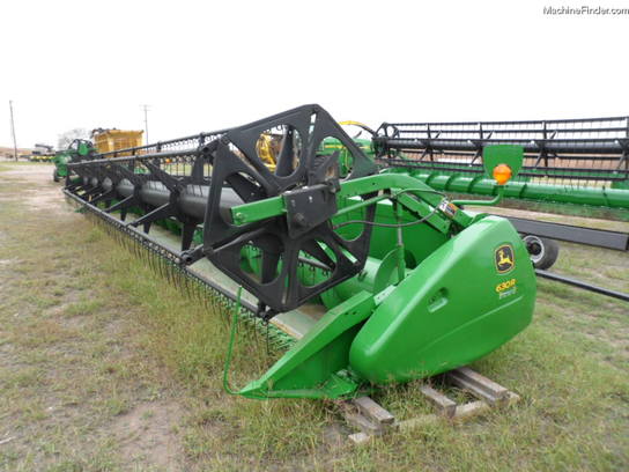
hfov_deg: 67.3
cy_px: 236
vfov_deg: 53.1
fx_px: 472
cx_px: 314
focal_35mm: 26
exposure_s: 1/180
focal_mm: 4.9
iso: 80
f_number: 3.3
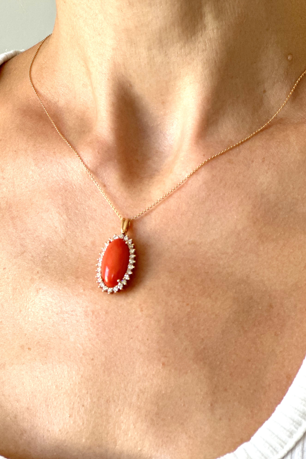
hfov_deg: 16.9
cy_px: 227
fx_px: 1032
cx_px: 140
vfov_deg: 25.1
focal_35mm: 81
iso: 160
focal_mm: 9
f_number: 2.8
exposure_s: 1/121
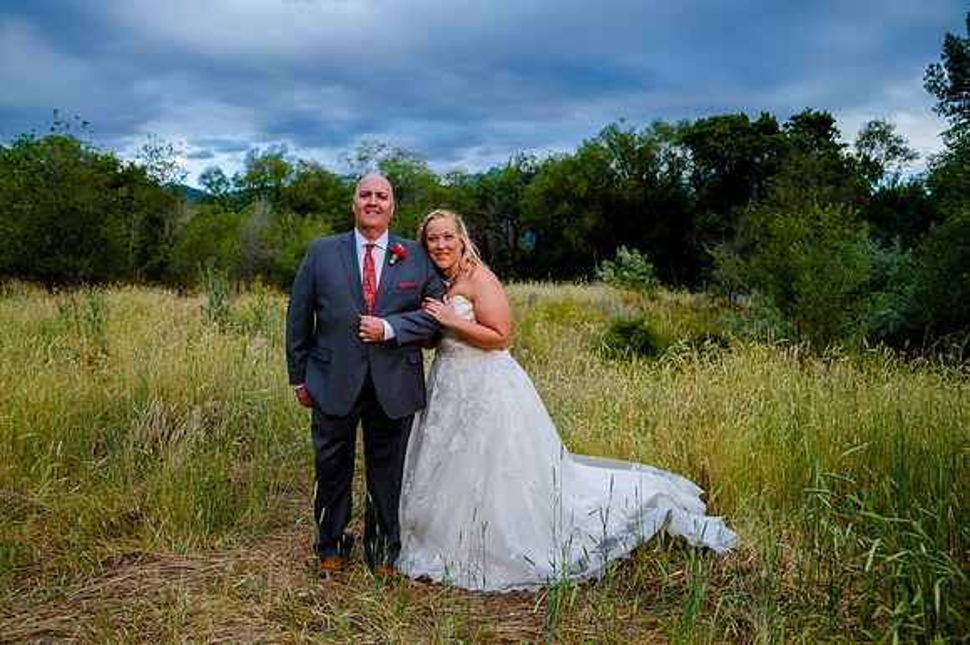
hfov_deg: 57.7
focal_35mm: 33
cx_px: 452
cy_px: 334
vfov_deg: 40.3
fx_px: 880
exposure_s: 1/250
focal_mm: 30
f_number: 4
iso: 125
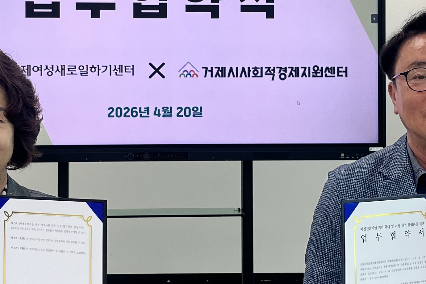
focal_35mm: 79
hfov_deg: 25.7
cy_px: 49
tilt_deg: +0.4
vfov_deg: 17.1
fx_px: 935
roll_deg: -1.1
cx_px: 193
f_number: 1.6
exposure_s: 1/198
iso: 40
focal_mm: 5.1
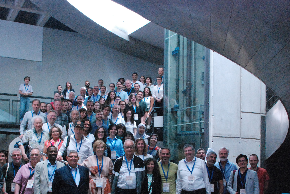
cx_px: 136
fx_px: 403
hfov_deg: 39.5
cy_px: 146
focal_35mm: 50
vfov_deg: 26.7
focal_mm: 22
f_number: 11
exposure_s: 1/40
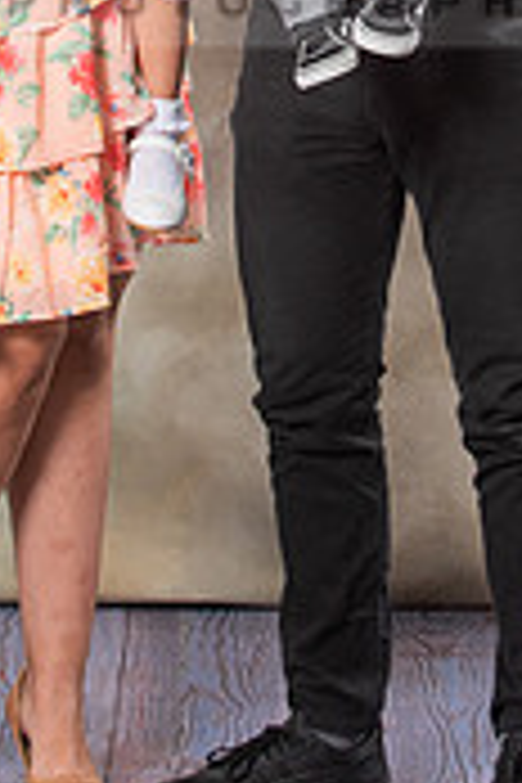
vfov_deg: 6.7
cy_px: -180
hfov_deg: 4.5
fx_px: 6611
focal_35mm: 304
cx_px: 390
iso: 200
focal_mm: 70
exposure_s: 1/125
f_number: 5.6
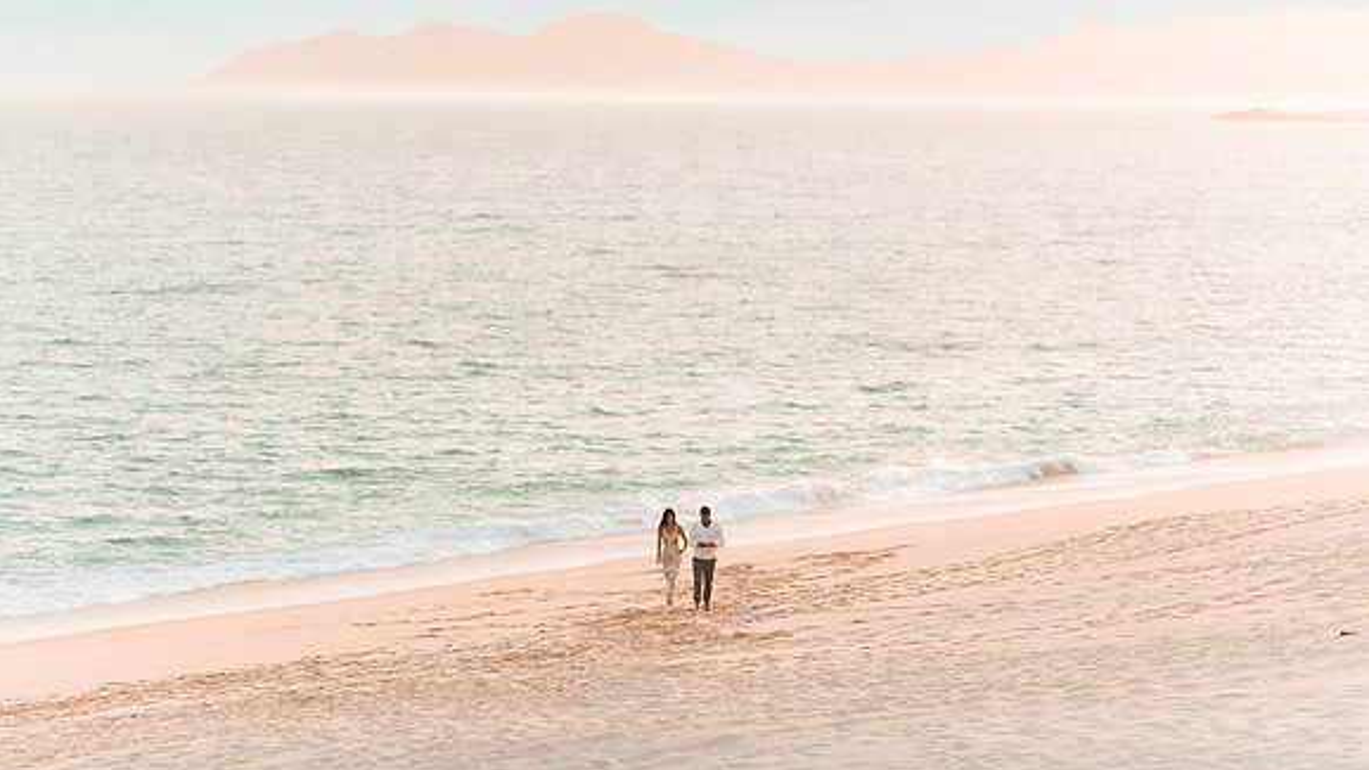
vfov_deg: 8.5
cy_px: 342
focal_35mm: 142
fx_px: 5154
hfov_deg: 15.1
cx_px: 684
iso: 320
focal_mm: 135
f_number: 1.8
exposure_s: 1/4000
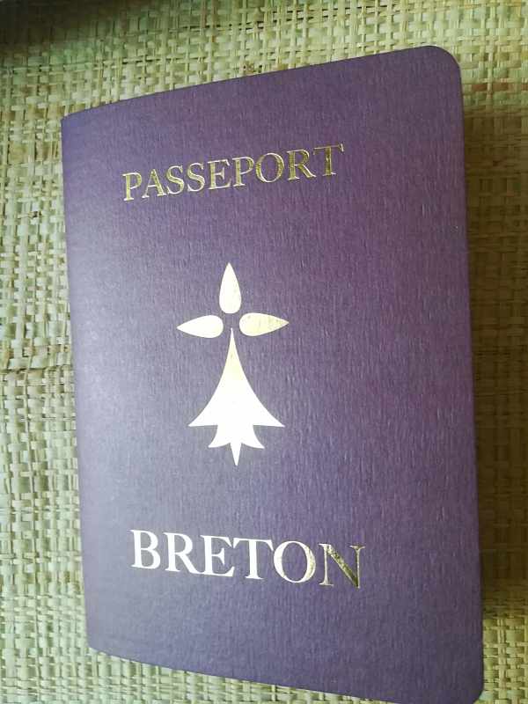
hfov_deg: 53.1
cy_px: 352
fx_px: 529
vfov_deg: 67.3
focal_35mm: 26
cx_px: 264
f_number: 2.2
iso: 160
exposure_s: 1/33.3
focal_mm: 3.83
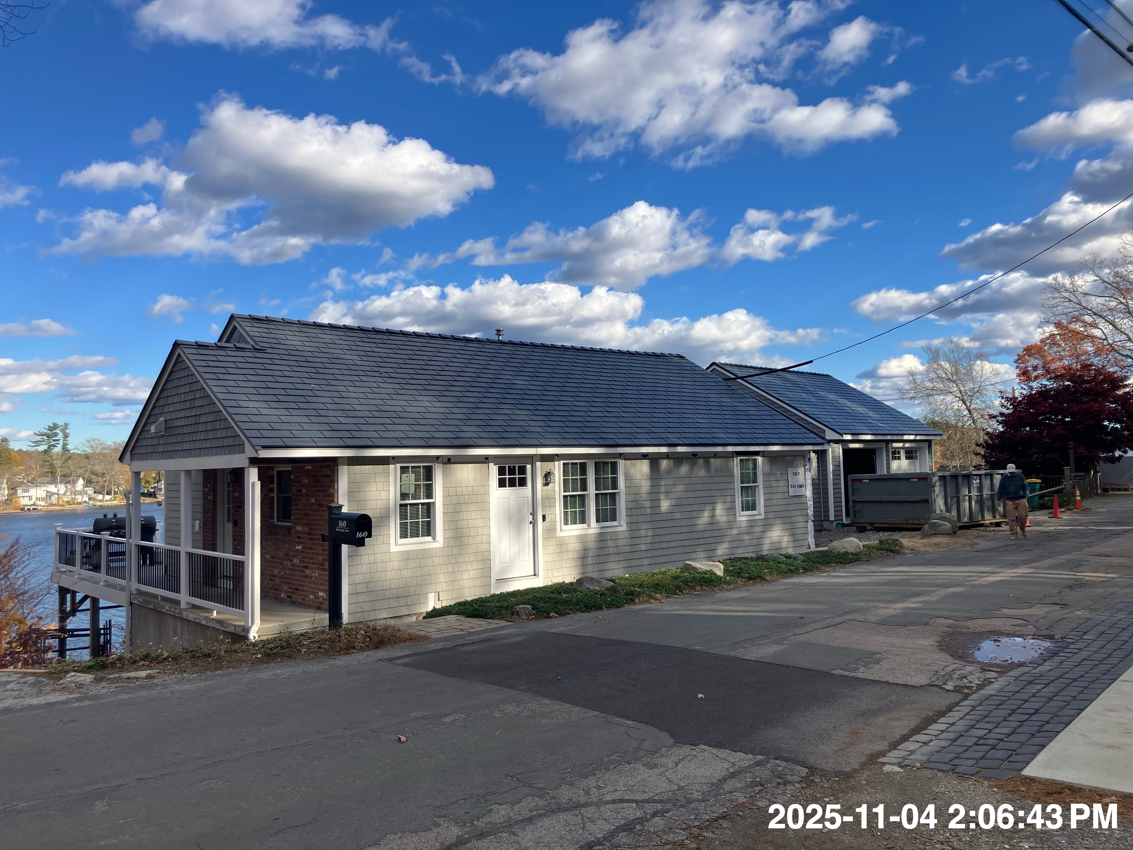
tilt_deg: +4.2
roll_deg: +1.4
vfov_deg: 49.7
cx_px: 566
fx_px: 916
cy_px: 425
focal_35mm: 28
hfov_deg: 63.4
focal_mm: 3.99
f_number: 1.8
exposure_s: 1/1567
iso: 32
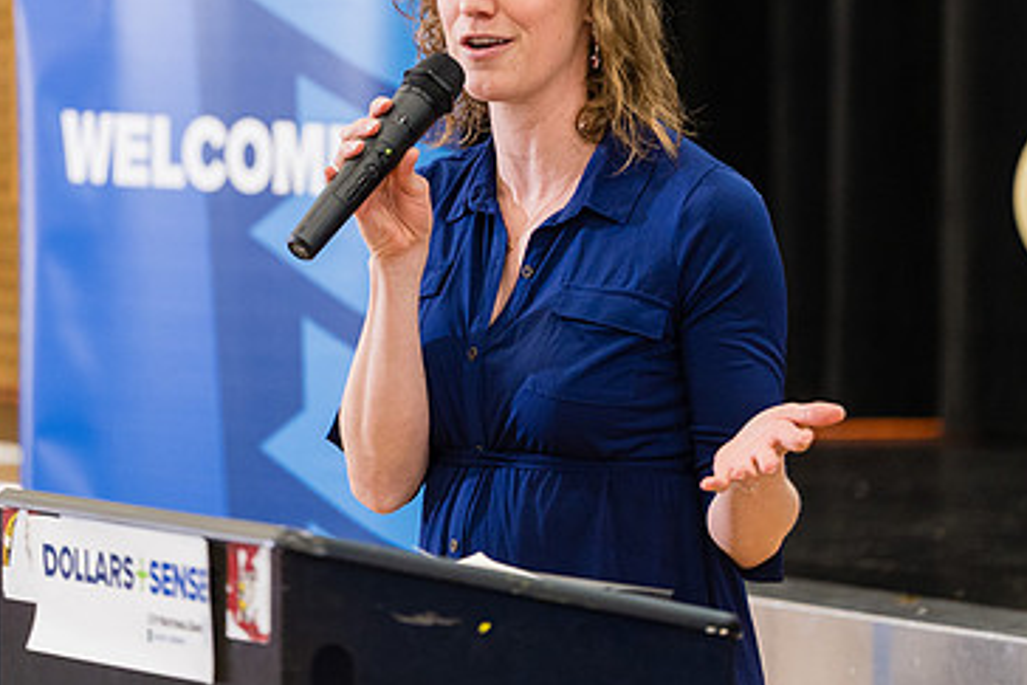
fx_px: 8818
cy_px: 156
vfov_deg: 4.5
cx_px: 387
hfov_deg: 6.7
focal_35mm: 309
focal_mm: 194
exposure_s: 1/250
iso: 1600
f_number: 2.8
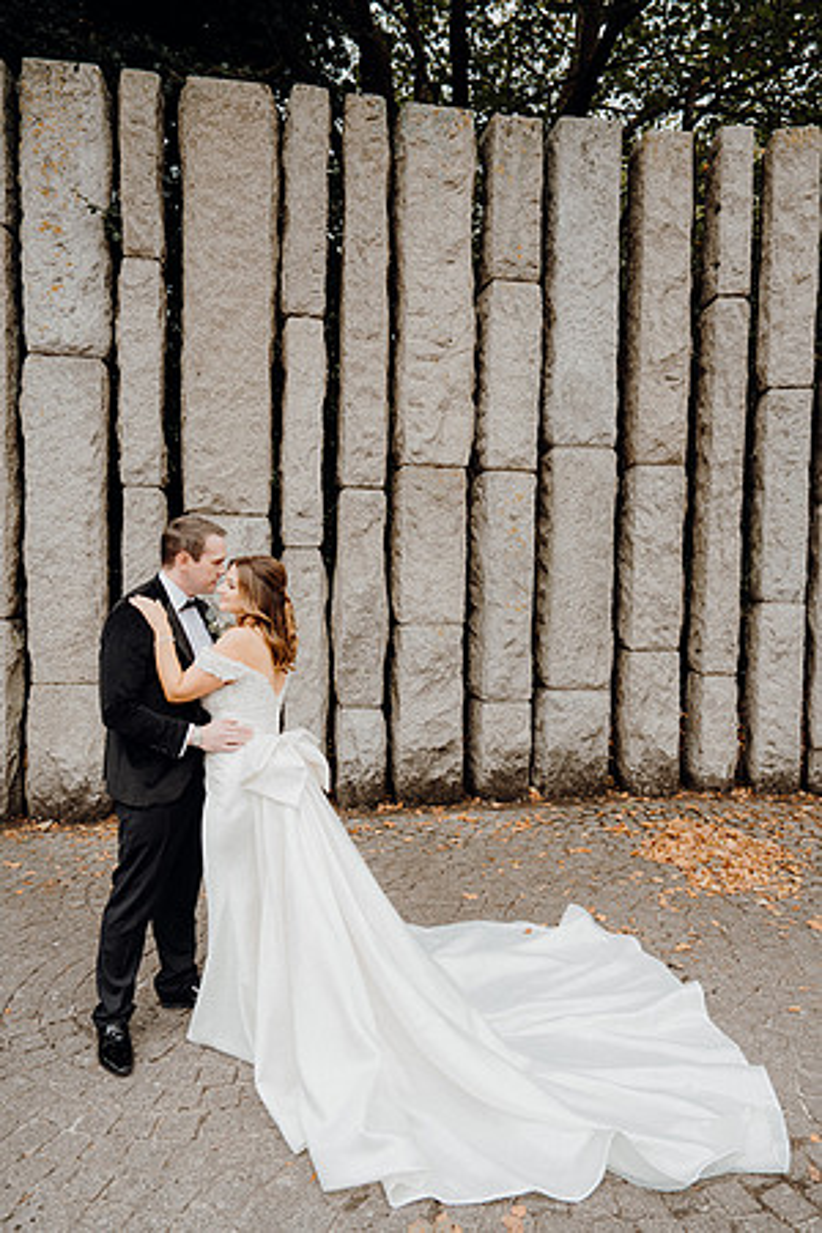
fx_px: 822
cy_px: 616
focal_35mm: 24
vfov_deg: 73.7
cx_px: 411
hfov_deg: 53.1
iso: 125
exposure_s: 1/160
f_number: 3.5
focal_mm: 24
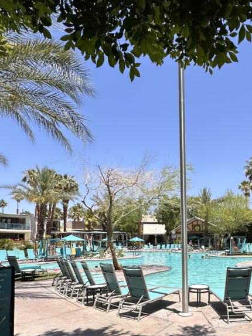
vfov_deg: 67.2
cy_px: 228
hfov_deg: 52.9
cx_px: 183
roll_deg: +0.0
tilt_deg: +3.1
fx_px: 243
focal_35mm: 25
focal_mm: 2.22
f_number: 2.2
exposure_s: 1/2132
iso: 50
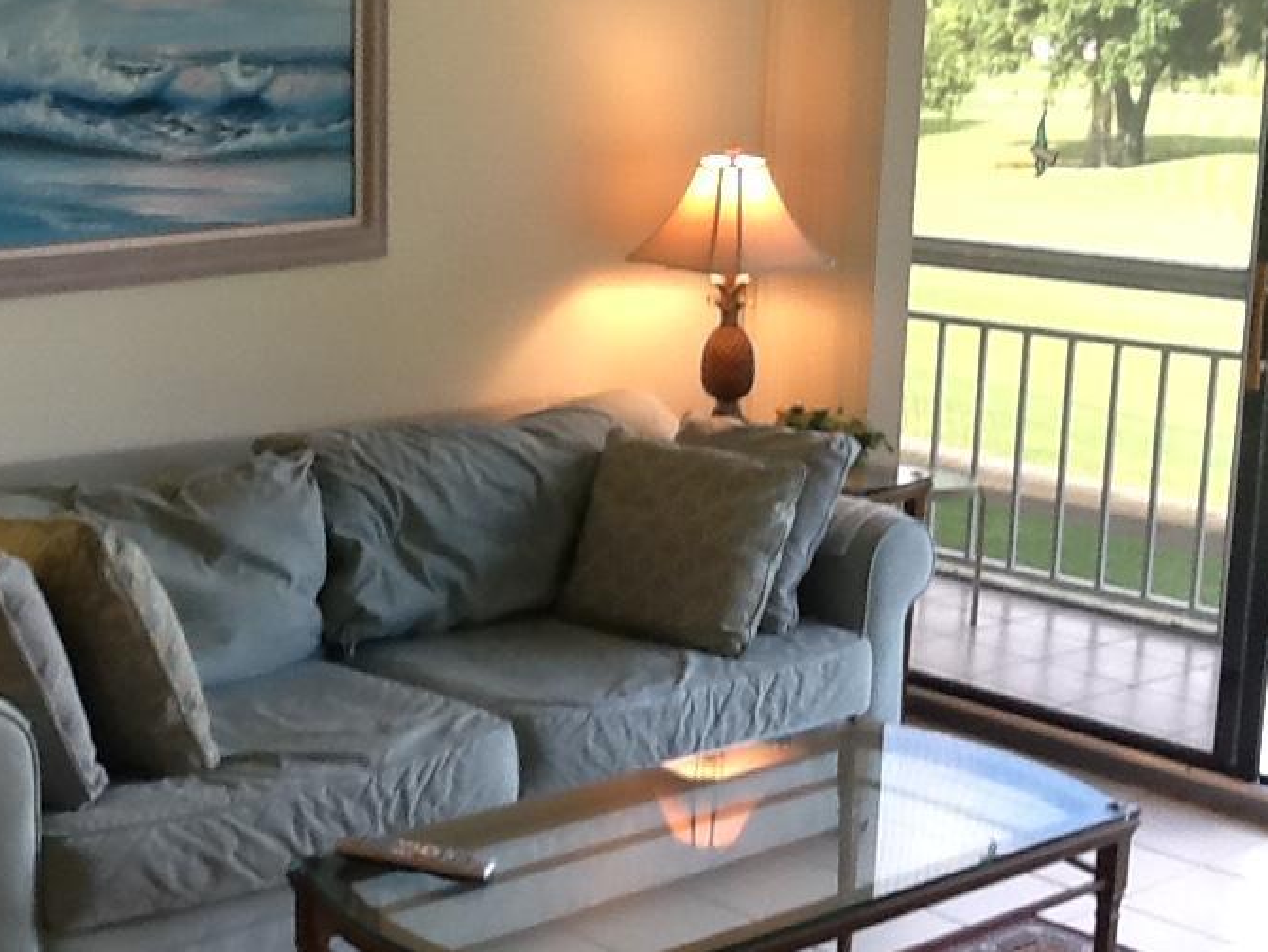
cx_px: 413
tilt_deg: -12.5
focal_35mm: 63
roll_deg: -0.6
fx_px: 2309
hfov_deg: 30.5
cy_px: 483
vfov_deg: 23.3
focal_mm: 2.03
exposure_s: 1/30
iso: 40
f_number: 2.4
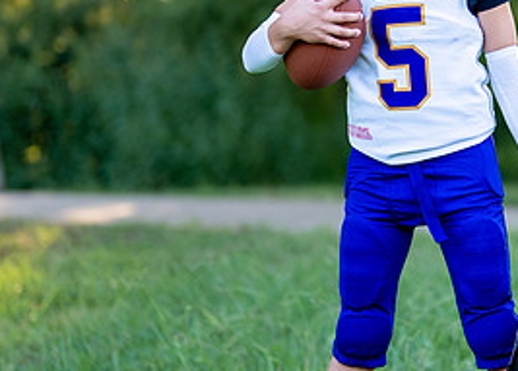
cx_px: 453
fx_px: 2031
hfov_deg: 14.4
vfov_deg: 10.4
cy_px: 123
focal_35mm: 138
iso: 100
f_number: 1.2
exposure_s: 1/800
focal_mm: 50
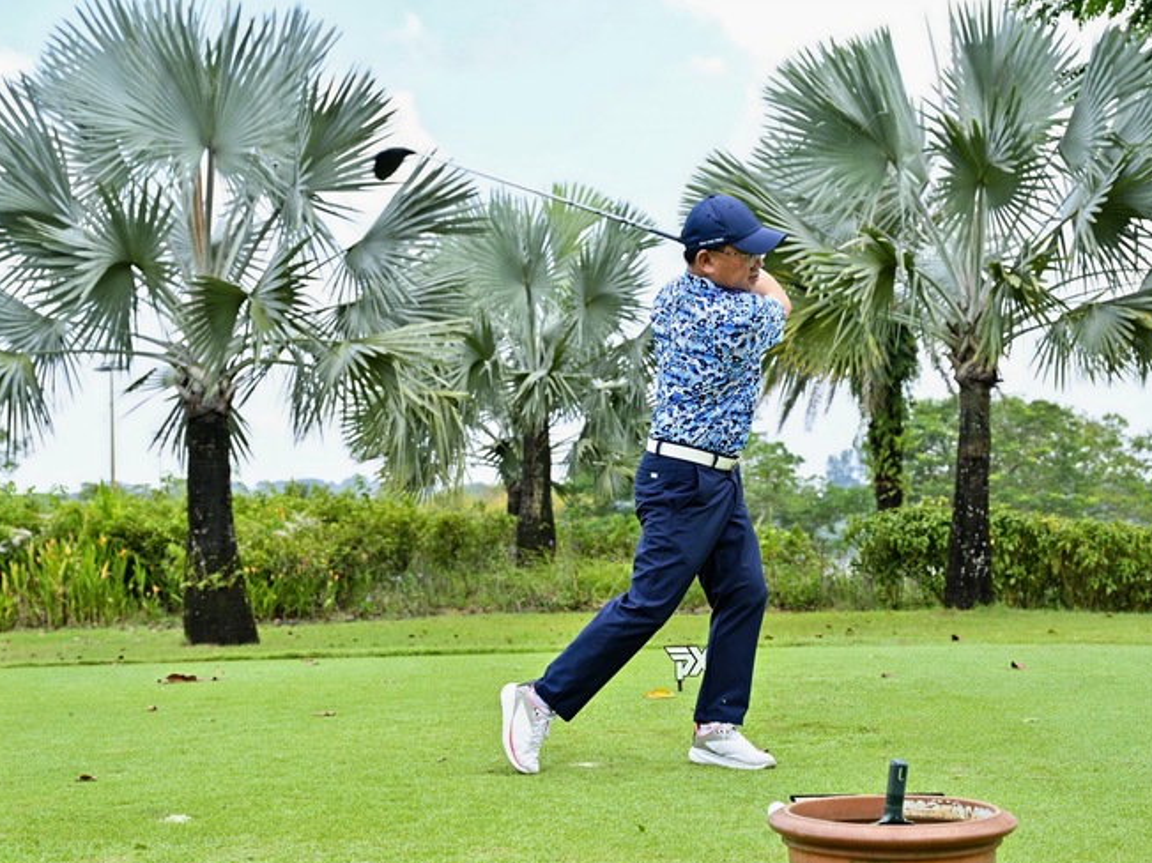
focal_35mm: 58
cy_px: 435
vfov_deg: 25.2
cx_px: 640
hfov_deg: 33.2
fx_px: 1930
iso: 200
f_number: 5.6
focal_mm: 53
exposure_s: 1/250
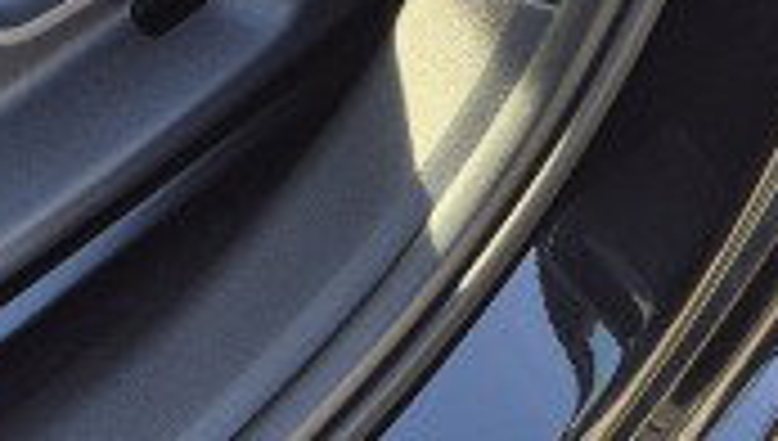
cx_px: 81
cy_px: -1251
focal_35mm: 148
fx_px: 3058
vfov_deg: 6.7
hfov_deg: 14.4
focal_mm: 5.4
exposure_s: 1/180
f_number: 1.8
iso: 25
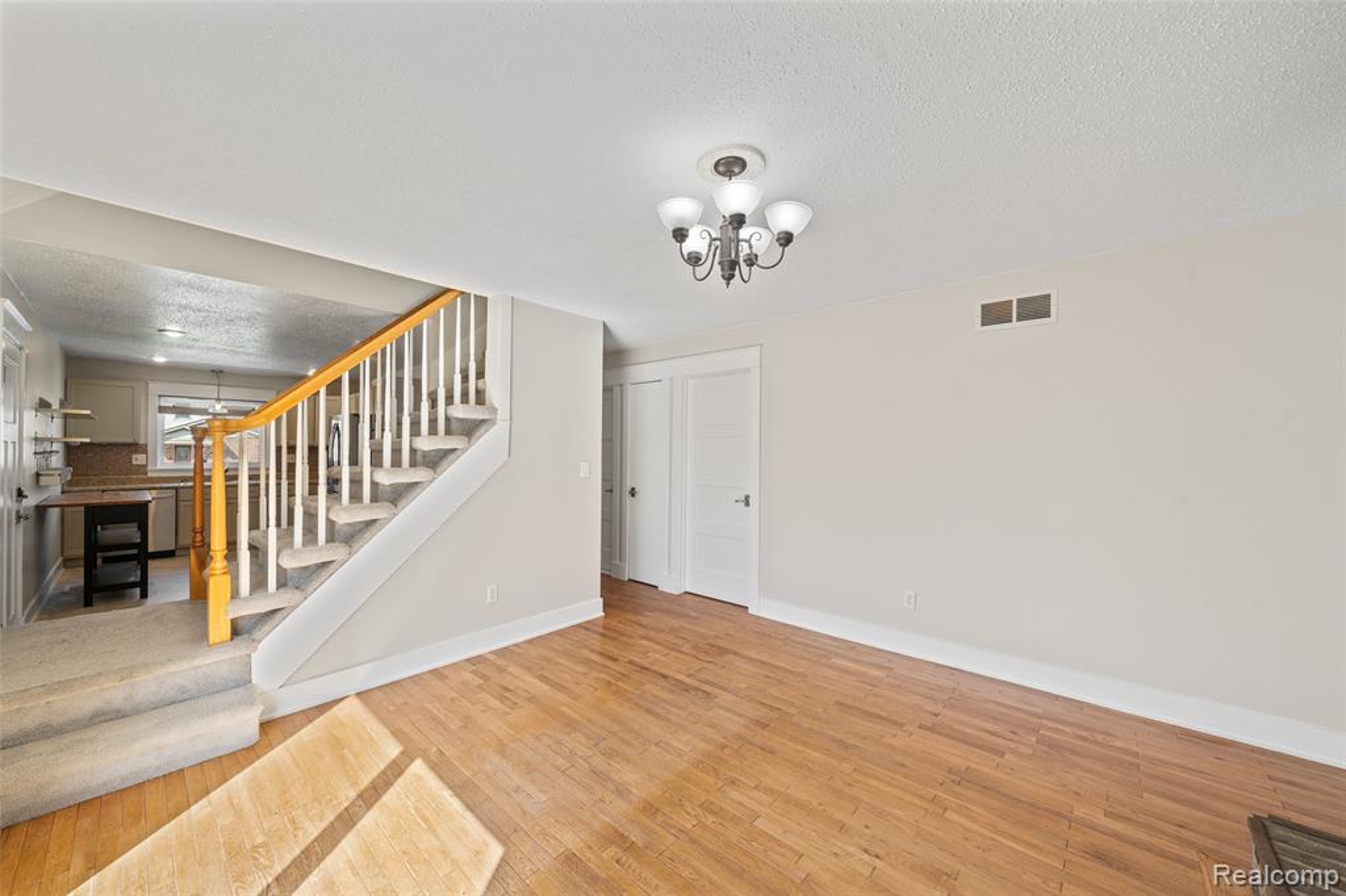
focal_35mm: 13
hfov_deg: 108.3
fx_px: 486
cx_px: 673
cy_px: 448
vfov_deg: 85.4
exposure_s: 1/10
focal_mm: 13
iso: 250
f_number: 8
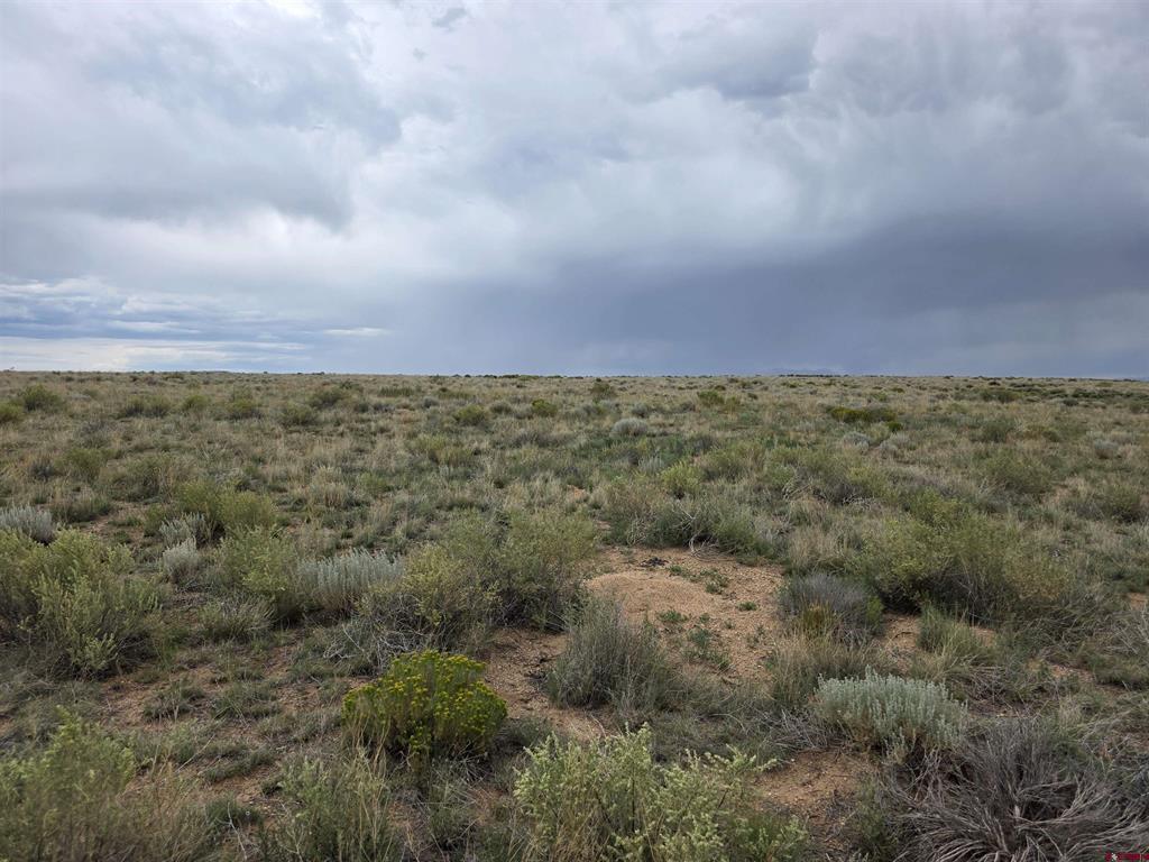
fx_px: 763
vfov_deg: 58.9
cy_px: 431
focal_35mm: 23
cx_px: 574
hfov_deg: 73.9
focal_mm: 6.3
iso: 80
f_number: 1.7
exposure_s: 1/3972
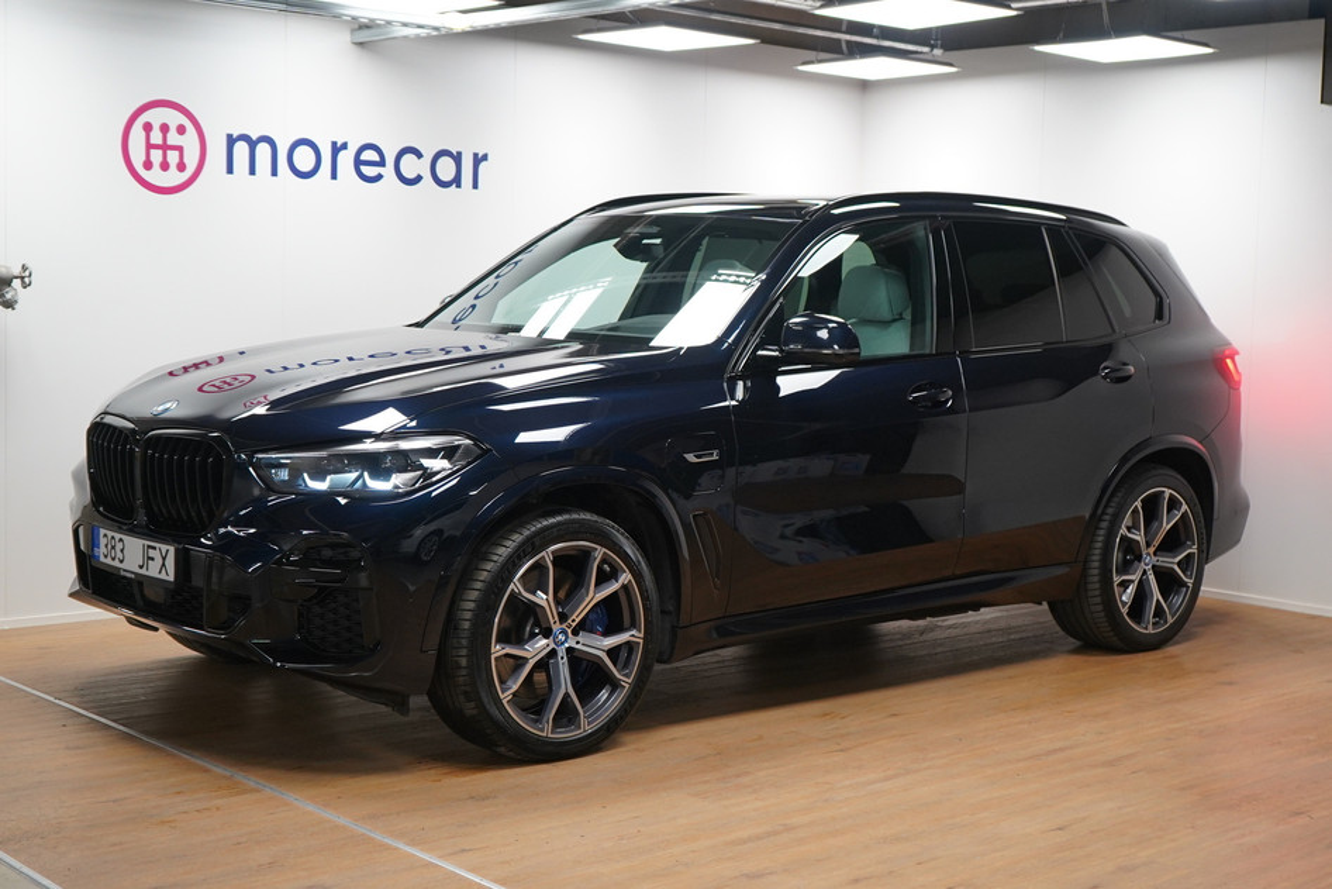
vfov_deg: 27.5
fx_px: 1813
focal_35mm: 49
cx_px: 666
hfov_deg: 40.3
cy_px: 444
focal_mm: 33
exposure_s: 1/60
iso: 1600
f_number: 4
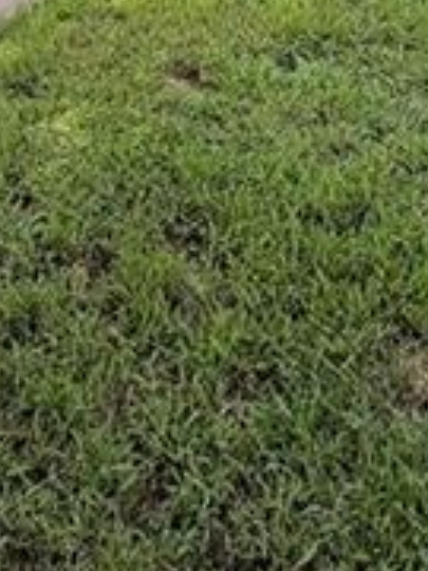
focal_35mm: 52
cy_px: -363
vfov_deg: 24.5
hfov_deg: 27.2
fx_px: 857
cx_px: 371
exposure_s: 1/770
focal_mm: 2.22
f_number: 2.2
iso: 40
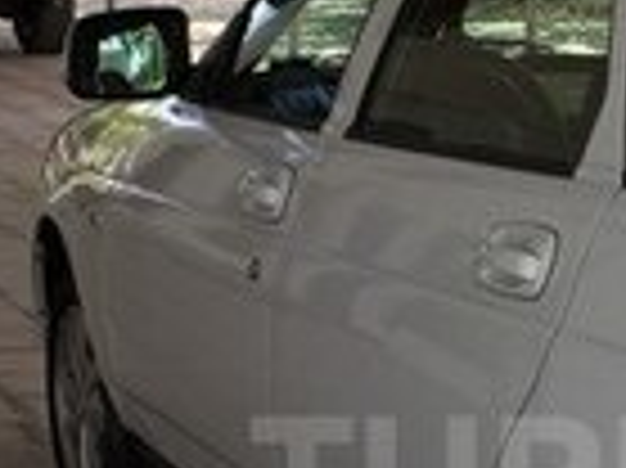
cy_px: 484
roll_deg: -1.6
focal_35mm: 138
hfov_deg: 14.0
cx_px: 712
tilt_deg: -13.2
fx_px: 2493
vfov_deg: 10.6
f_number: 2.2
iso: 32
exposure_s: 1/366
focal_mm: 4.15
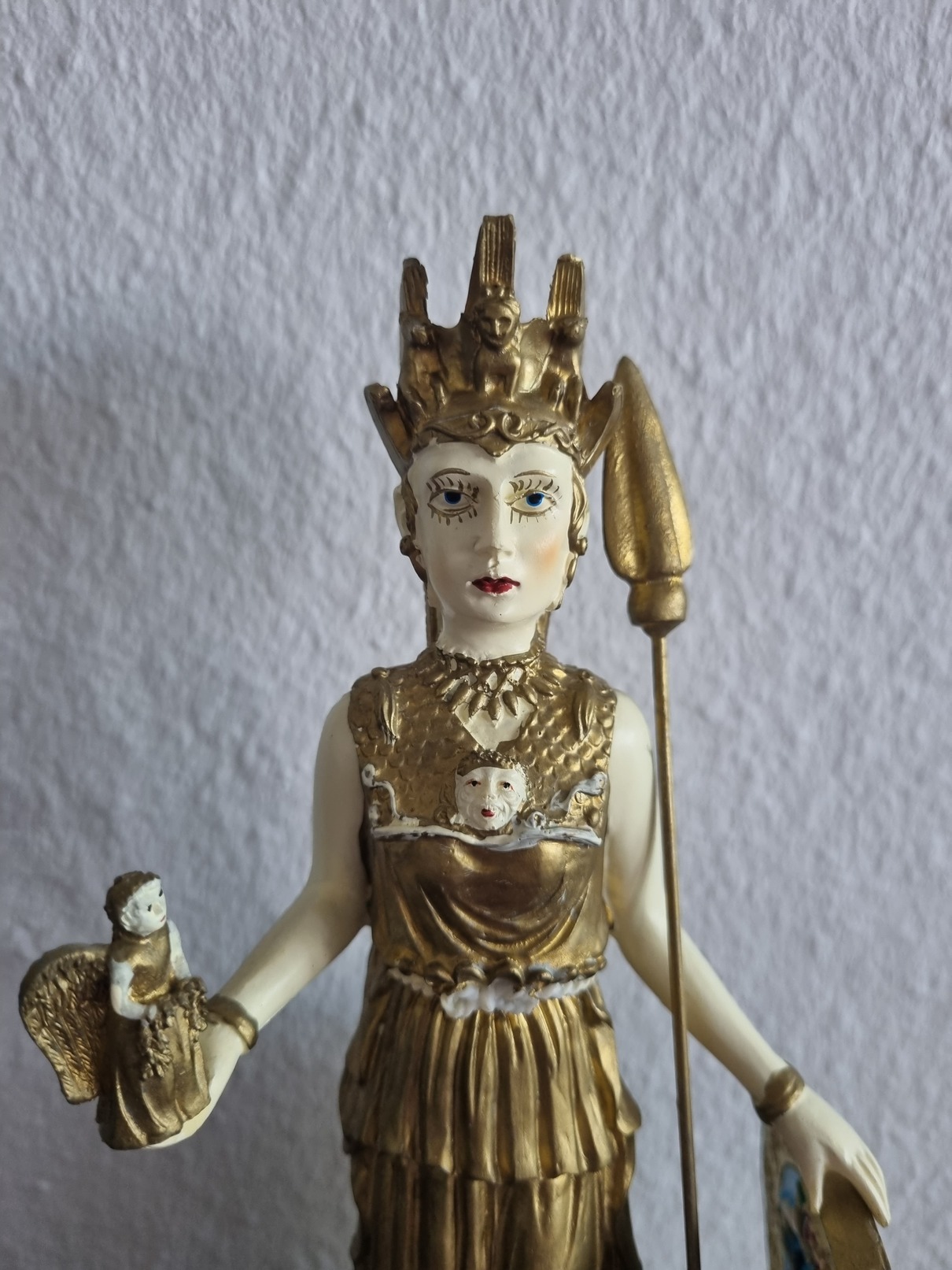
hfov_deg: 53.1
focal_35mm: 26
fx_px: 953
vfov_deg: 67.3
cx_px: 476
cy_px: 635
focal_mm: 5.4
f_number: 1.8
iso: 250
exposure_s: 1/120
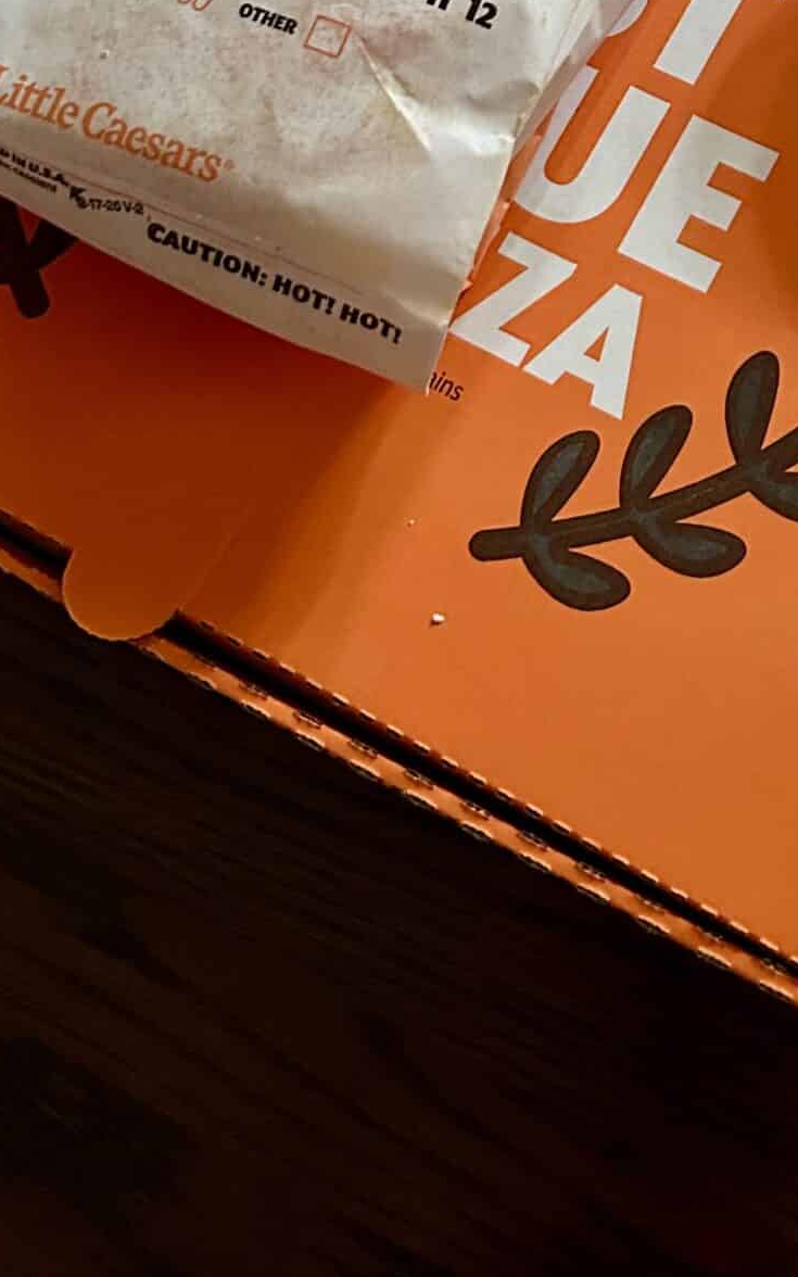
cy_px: -75
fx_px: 2088
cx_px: 647
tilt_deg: -62.7
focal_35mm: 60
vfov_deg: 30.9
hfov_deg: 21.4
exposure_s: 1/40
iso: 640
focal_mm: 5.7
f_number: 1.5
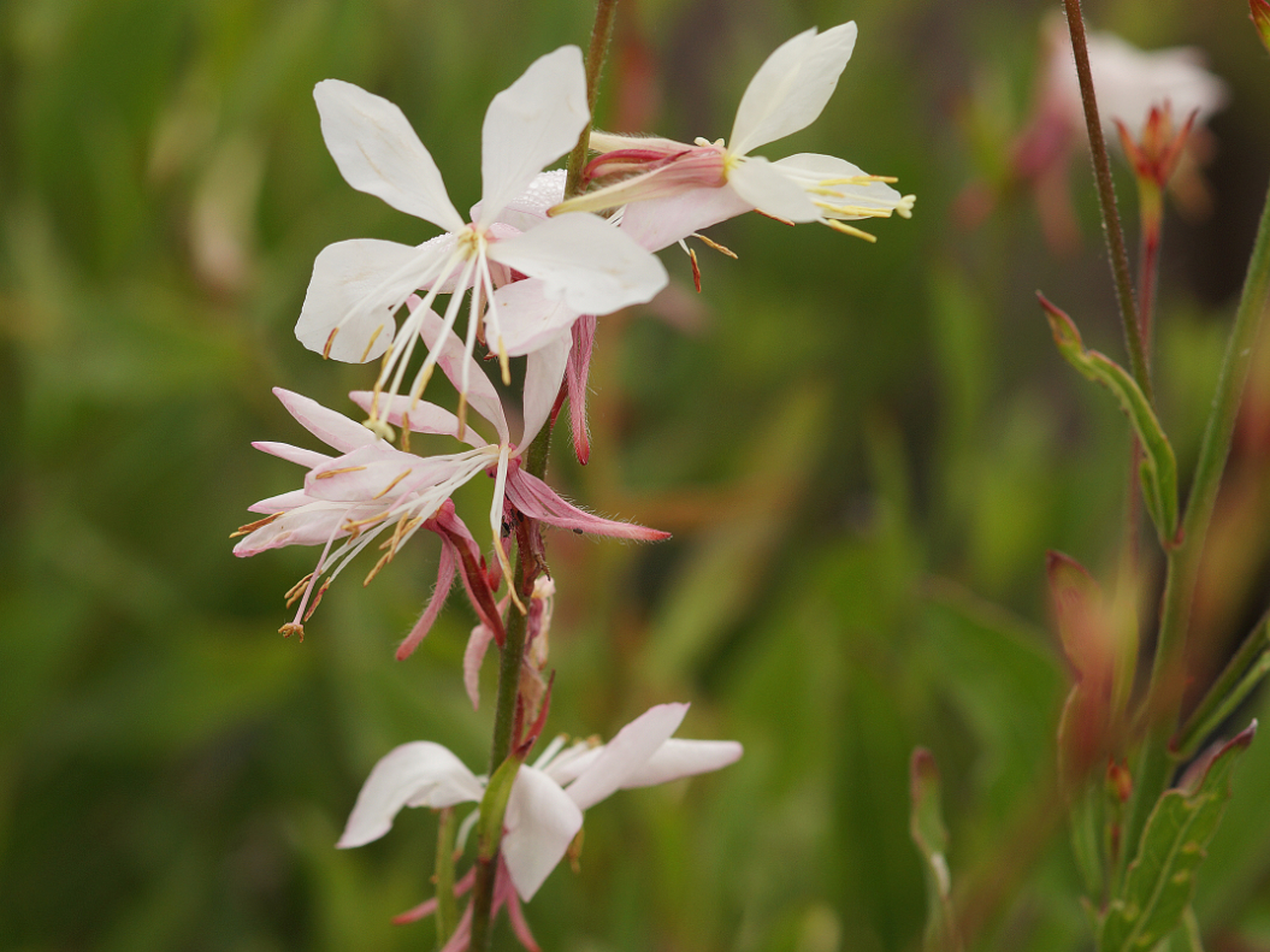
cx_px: 571
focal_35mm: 164
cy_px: 474
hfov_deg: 12.0
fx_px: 6016
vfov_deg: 9.0
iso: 200
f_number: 6.3
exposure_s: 1/160
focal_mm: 100
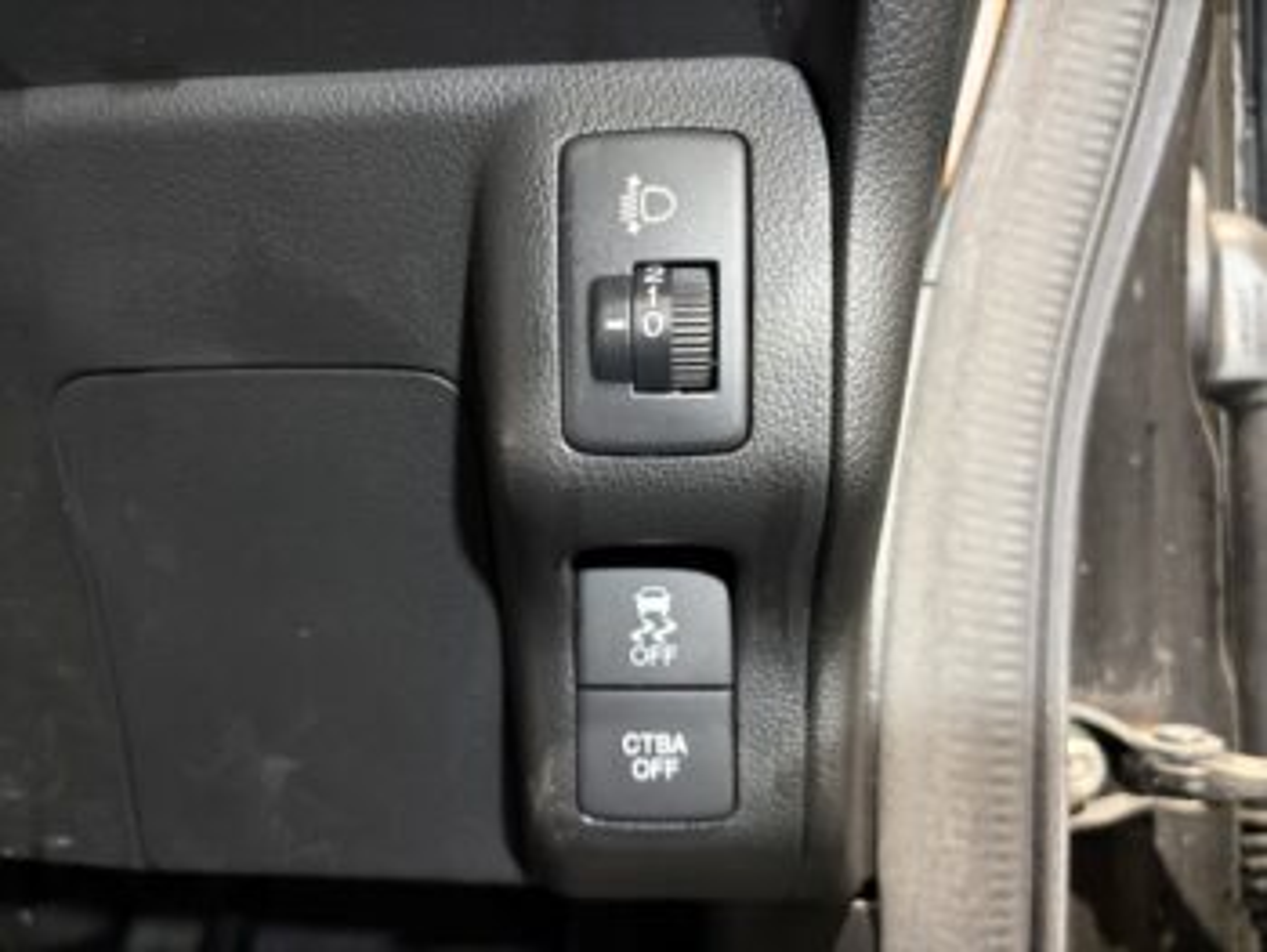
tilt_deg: +0.5
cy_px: 476
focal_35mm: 26
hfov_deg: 67.3
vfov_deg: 53.1
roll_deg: +1.5
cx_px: 634
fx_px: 952
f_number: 1.6
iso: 500
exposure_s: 1/33
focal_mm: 5.96
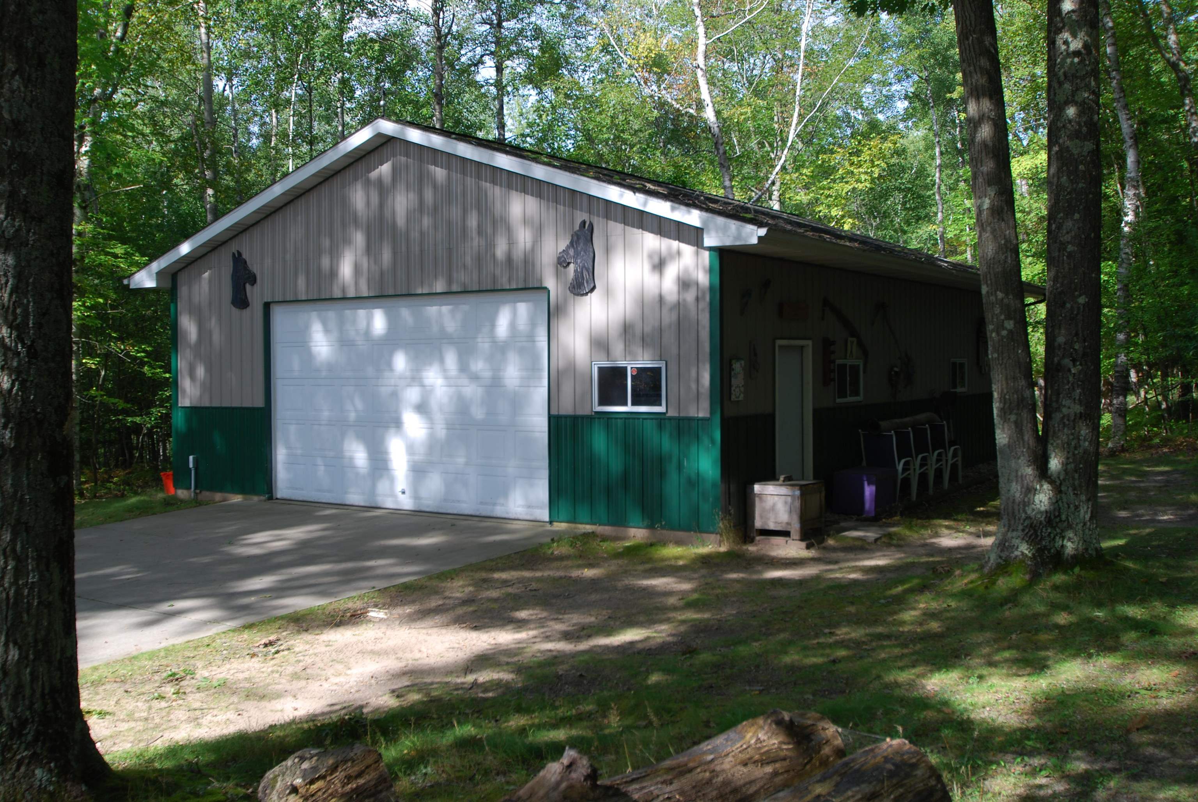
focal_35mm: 36
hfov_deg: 53.1
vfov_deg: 37.0
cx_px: 599
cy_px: 401
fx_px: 1199
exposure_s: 1/125
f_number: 5.6
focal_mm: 24
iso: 100
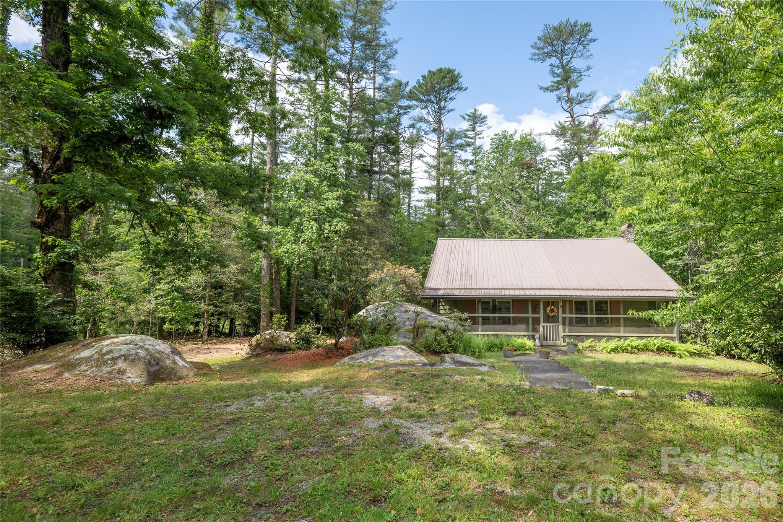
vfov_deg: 73.7
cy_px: 261
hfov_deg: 96.7
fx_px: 348
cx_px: 392
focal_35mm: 16
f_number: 7.1
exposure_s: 1/400
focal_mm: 16
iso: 250
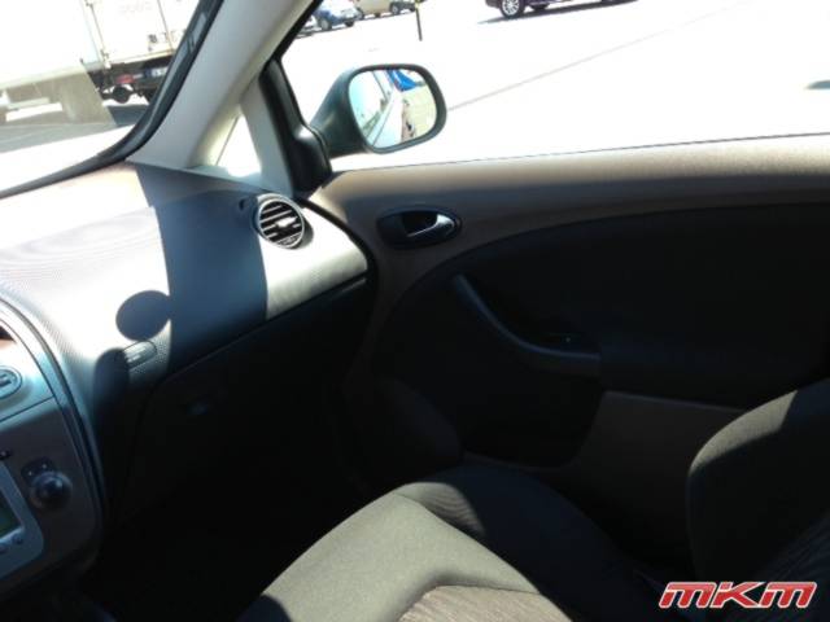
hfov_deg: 55.4
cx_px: 415
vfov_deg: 42.9
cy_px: 311
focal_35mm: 33
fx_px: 791
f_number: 2.4
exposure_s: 1/159
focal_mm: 4.13
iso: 50
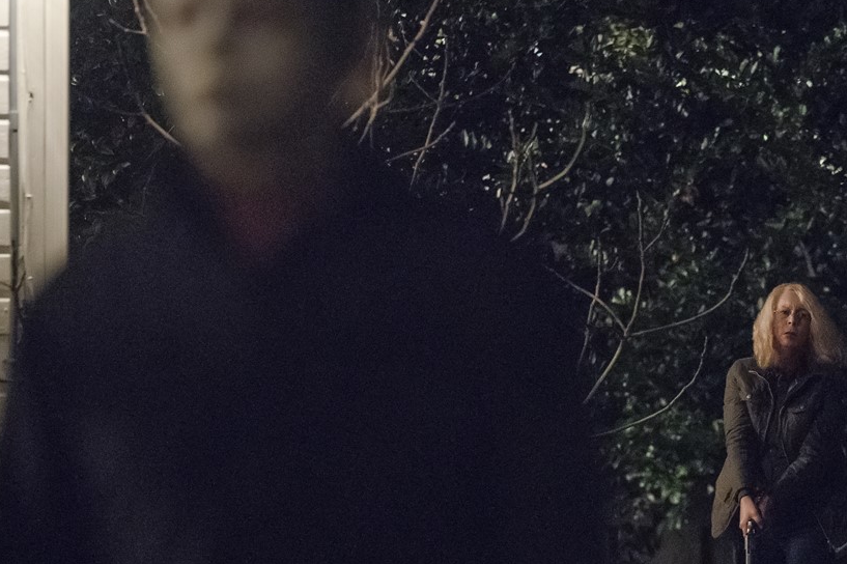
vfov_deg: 5.2
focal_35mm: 264
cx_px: 620
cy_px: 403
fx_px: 6209
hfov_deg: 7.8
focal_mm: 154
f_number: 2.8
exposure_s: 1/160
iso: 25600
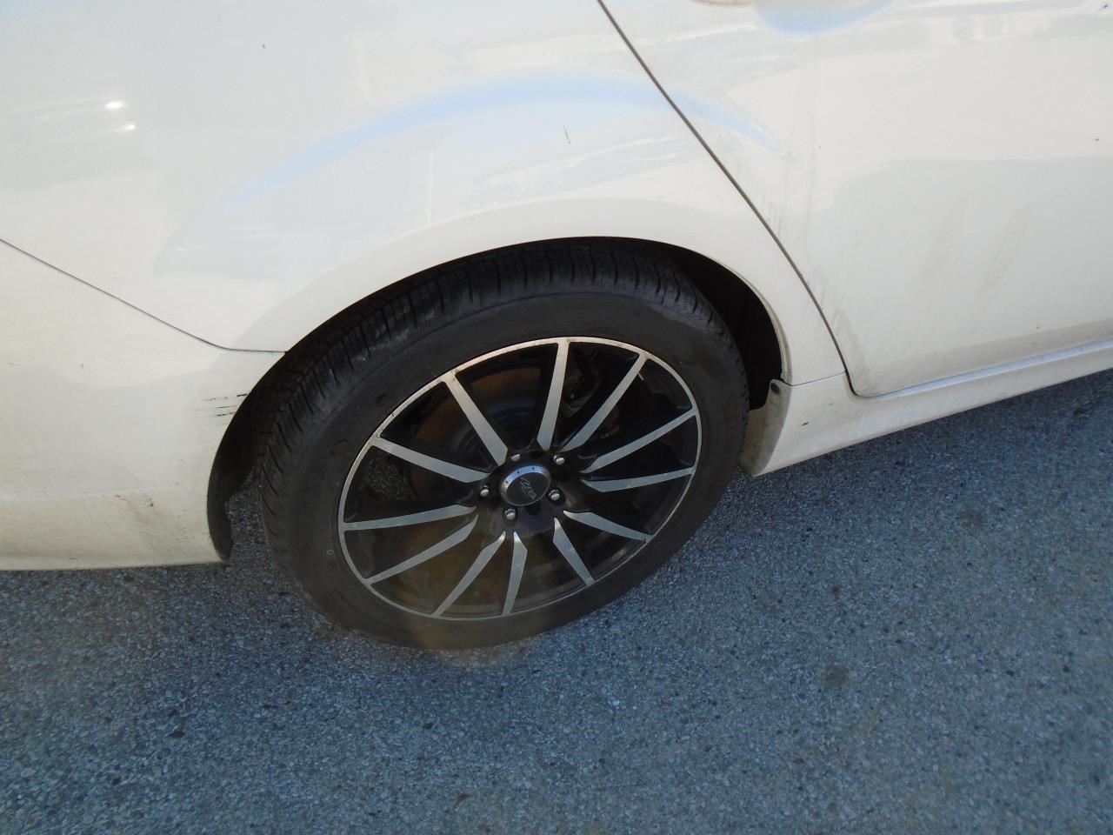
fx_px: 836
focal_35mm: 26
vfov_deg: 53.1
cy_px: 418
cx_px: 556
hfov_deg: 67.3
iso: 100
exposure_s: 1/250
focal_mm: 4.6
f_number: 3.2
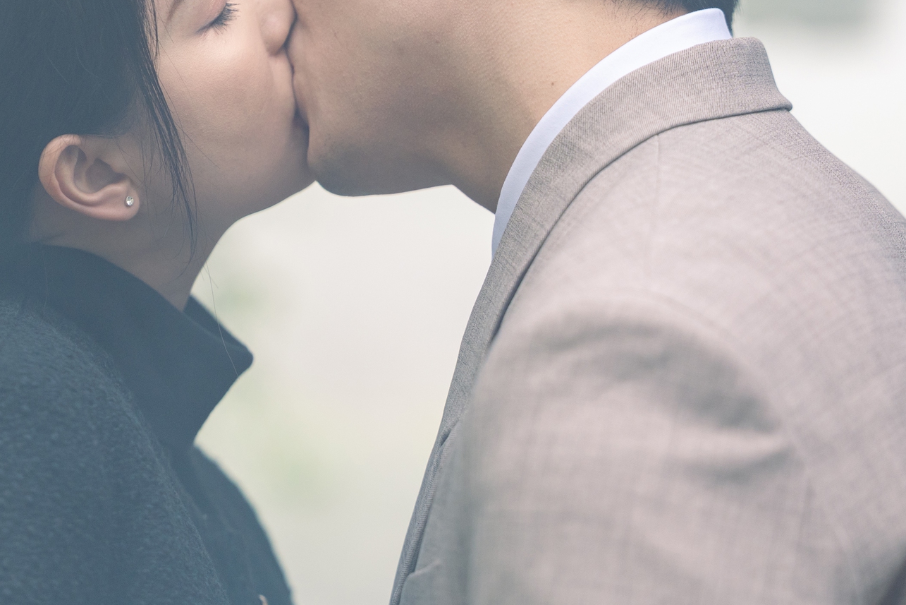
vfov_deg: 5.1
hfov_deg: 7.7
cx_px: 546
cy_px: 103
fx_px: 6770
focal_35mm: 269
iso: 400
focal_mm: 135
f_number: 2
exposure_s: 1/400
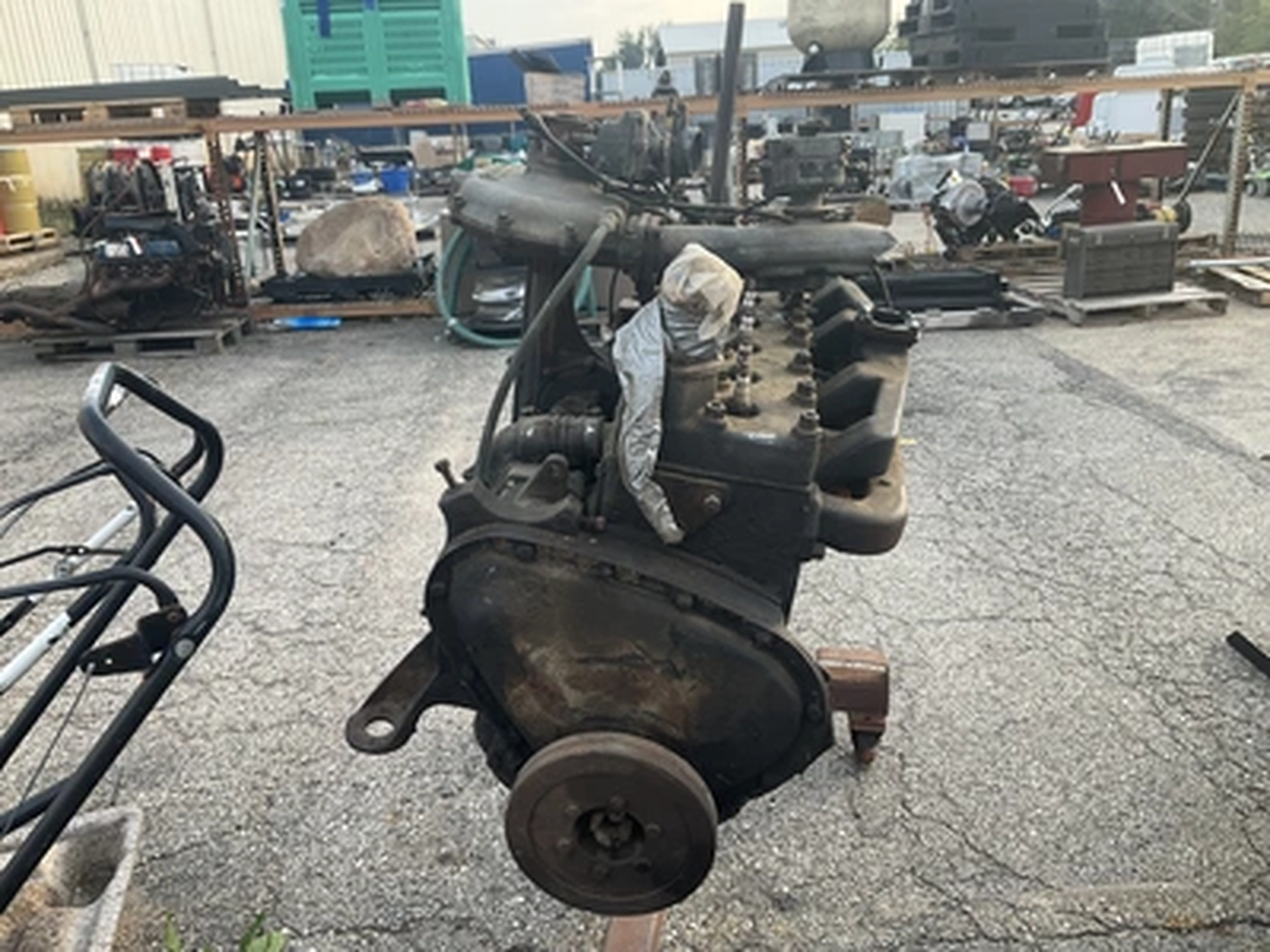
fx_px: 1064
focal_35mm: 29
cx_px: 635
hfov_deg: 61.7
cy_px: 476
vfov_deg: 48.2
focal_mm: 3
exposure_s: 1/130
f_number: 1.8
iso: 16
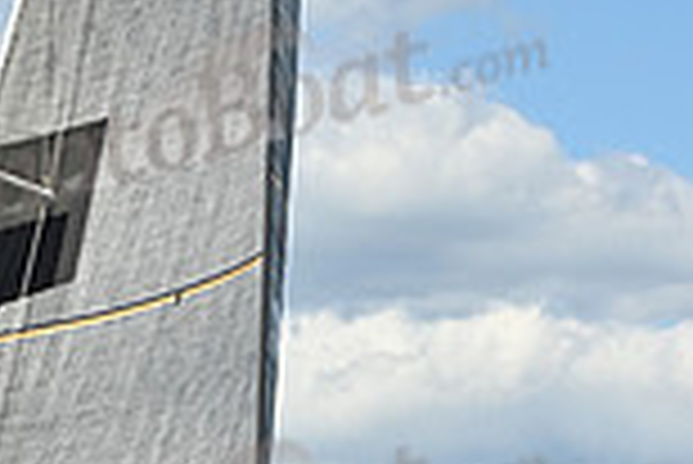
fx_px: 6223
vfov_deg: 4.2
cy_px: 831
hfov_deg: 6.3
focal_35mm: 323
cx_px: -315
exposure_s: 1/1600
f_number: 9
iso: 320
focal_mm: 86
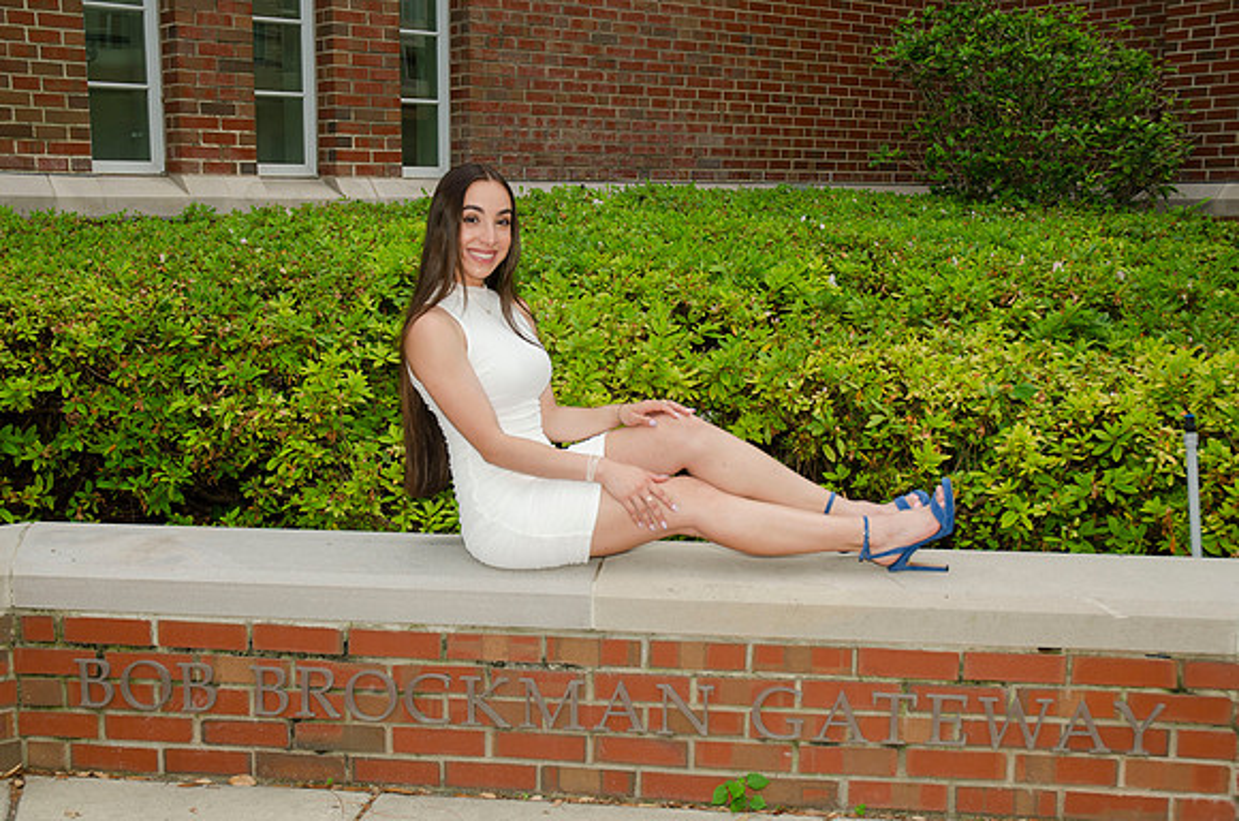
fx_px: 1494
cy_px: 410
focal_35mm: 44
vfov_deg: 30.7
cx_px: 620
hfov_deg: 45.0
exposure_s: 1/250
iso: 100
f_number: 6.3
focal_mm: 29
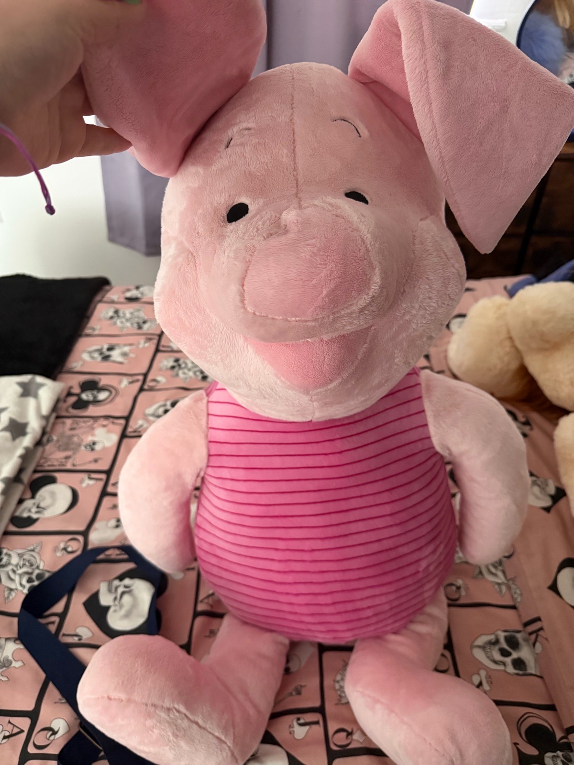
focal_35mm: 24
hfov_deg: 56.8
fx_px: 531
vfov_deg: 71.6
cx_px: 287
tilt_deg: -41.3
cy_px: 382
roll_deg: -1.4
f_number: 1.78
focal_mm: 6.76
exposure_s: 1/47
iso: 800
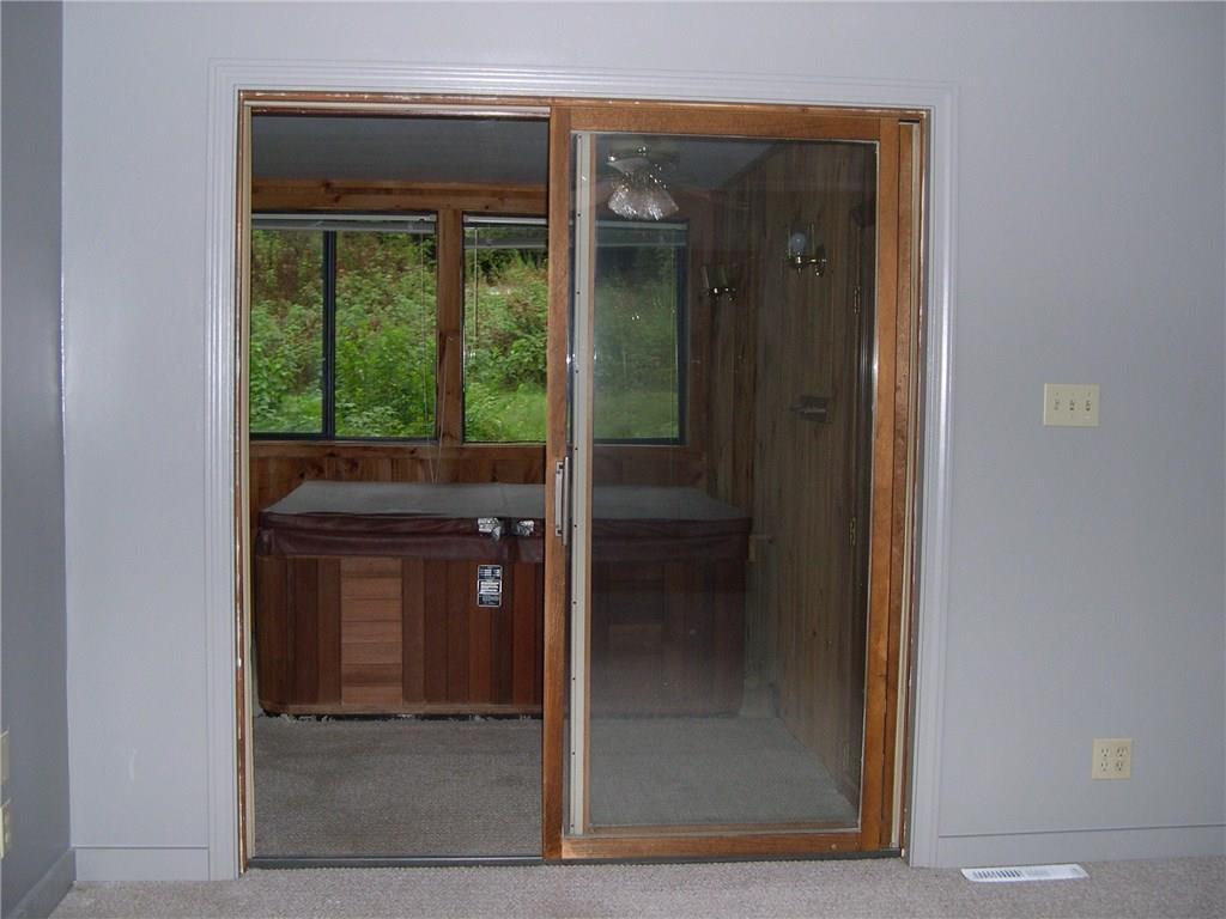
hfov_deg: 49.0
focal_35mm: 38
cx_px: 613
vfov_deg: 37.7
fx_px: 1346
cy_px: 460
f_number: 2.8
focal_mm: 8
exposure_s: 1/60
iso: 240
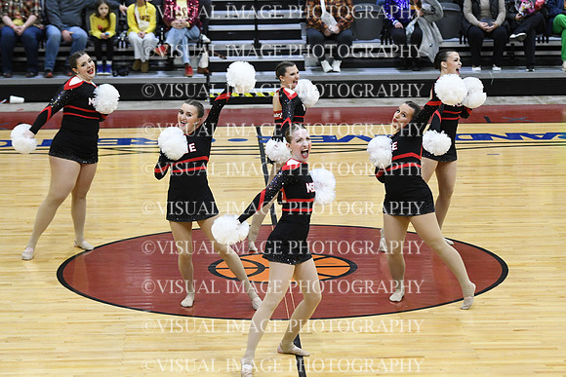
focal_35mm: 142
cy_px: 188
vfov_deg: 9.7
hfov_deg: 14.4
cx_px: 283
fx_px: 2233
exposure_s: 1/400
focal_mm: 95
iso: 3200
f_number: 2.8
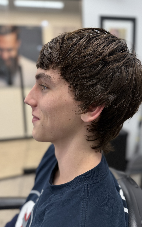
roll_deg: +1.7
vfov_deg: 70.4
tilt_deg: -11.1
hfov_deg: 47.6
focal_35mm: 26
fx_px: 161
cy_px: 111
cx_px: 74
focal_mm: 6.76
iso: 200
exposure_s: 1/120
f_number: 1.78
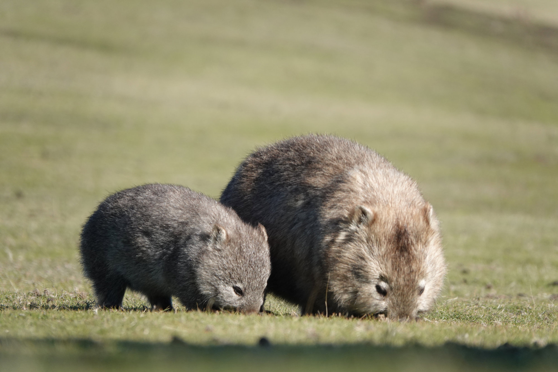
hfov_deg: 5.0
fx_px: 6385
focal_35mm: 412
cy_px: 186
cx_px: 279
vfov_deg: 3.3
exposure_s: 1/1600
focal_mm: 151.11
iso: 400
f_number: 4
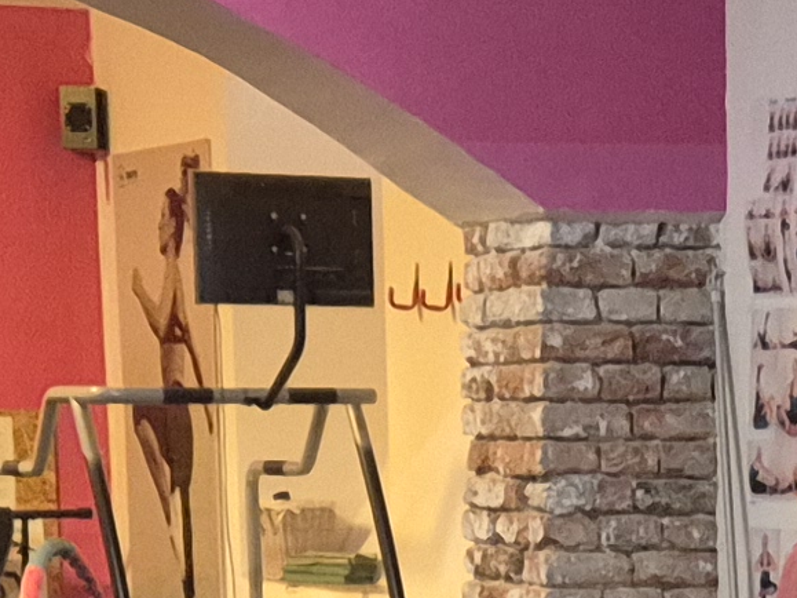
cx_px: 714
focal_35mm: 159
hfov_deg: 12.3
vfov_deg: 8.5
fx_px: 3660
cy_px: 1439
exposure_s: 1/100
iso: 1600
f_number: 1.8
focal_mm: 5.4
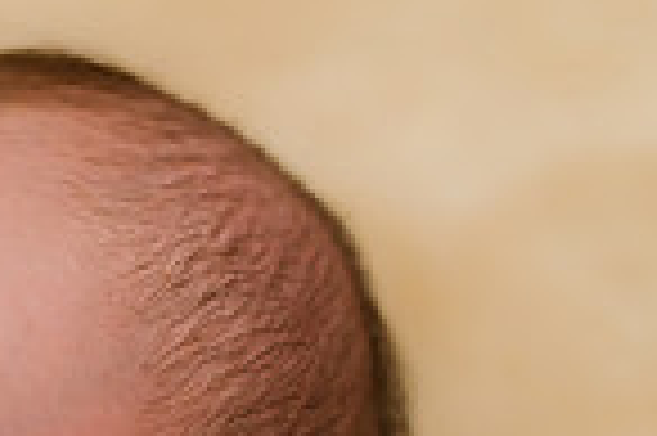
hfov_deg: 7.3
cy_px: 600
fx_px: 5013
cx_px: -504
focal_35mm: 275
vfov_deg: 5.0
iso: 800
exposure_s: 1/500
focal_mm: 69
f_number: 2.8
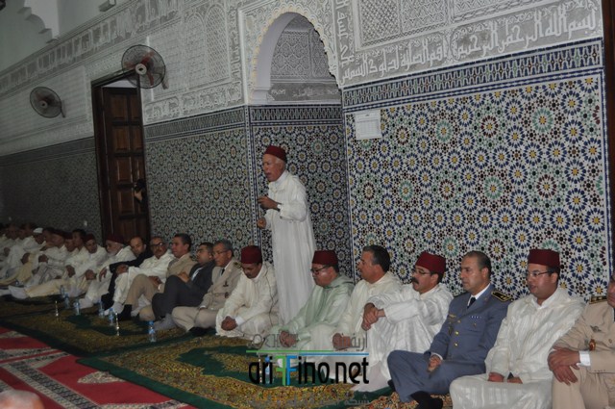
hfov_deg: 42.4
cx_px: 308
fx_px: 793
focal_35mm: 46
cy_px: 204
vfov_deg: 28.9
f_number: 4.2
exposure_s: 1/60
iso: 800
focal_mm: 31
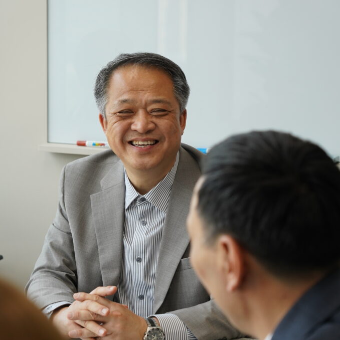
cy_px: 217
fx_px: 1156
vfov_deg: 16.7
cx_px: 171
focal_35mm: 104
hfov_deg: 16.7
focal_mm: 81
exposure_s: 1/400
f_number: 5
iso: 1000
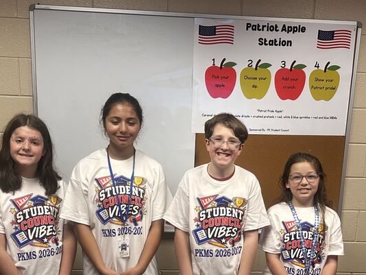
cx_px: 187
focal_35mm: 46
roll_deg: -2.1
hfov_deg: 41.2
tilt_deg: -13.7
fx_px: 487
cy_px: 227
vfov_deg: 30.6
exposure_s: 1/60
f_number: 1.78
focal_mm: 6.86
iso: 125
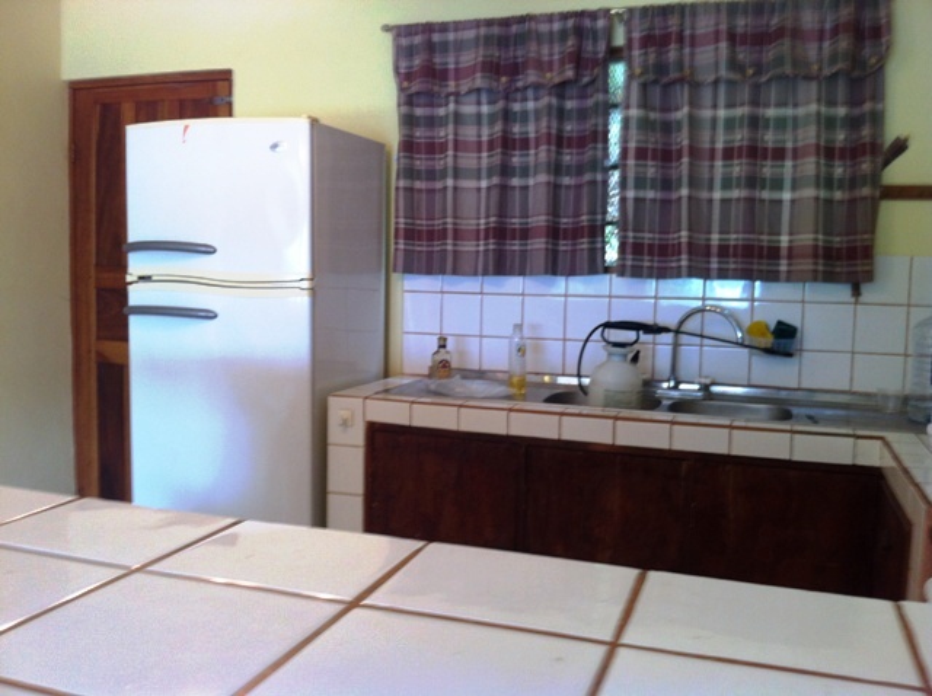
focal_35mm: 35
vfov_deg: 40.6
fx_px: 941
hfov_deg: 52.7
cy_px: 348
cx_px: 466
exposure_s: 1/15
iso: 80
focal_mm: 3.85
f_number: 2.8
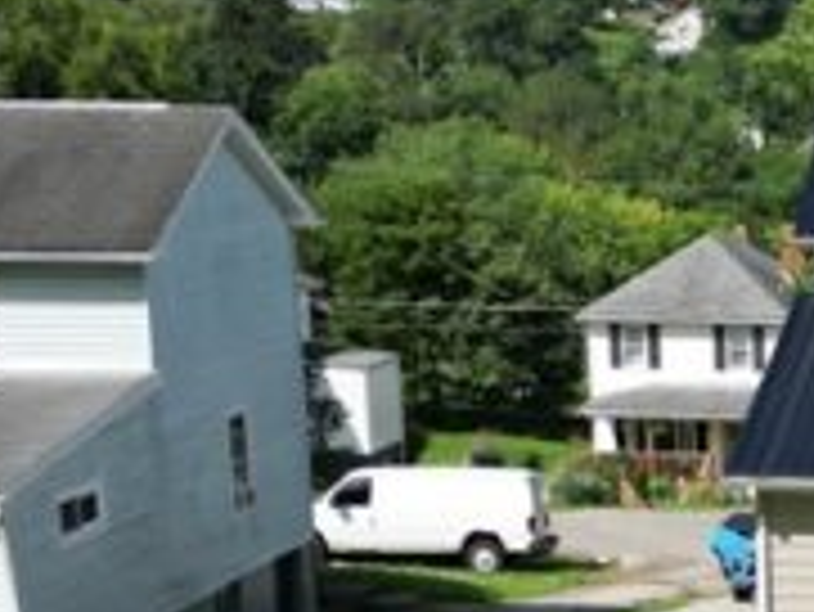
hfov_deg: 17.4
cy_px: 567
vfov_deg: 13.8
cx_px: 1048
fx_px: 2494
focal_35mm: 106
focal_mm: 6.72
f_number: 1.7
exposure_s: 1/320
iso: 100
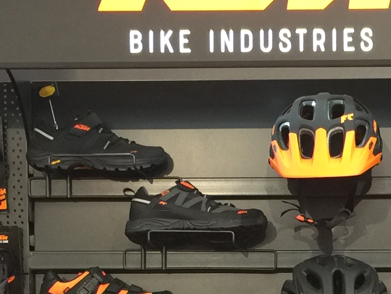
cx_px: 333
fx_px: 1265
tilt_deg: -1.4
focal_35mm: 112
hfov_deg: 17.4
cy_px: 397
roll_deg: +0.3
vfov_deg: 12.7
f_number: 2.2
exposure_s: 1/17
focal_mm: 4.15
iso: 80
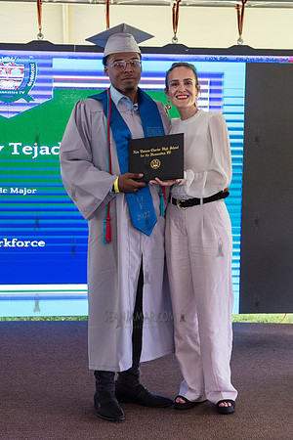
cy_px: 220
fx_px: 743
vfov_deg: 33.0
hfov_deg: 22.3
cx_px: 146
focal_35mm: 61
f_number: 4
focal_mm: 40
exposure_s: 1/800
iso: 2500
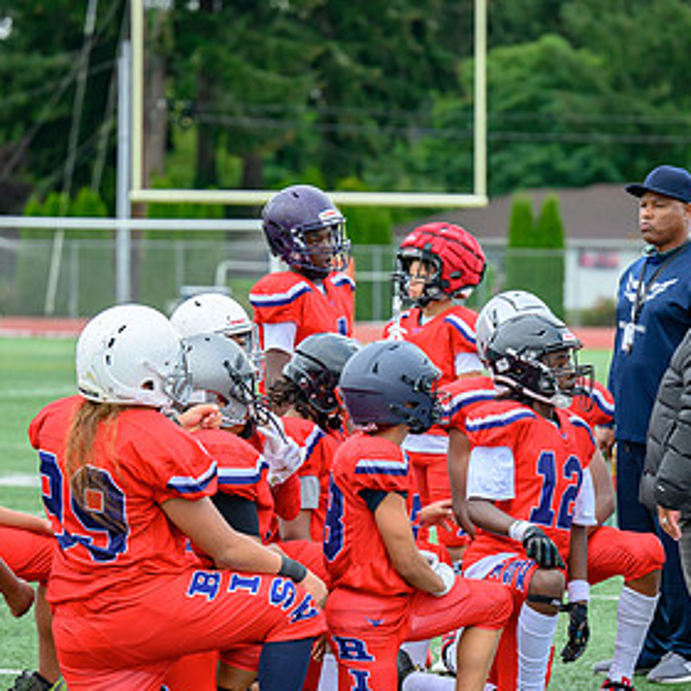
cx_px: 405
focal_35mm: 191
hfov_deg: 9.2
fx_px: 4314
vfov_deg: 9.2
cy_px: 465
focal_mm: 91
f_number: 2.8
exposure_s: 1/1000
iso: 500
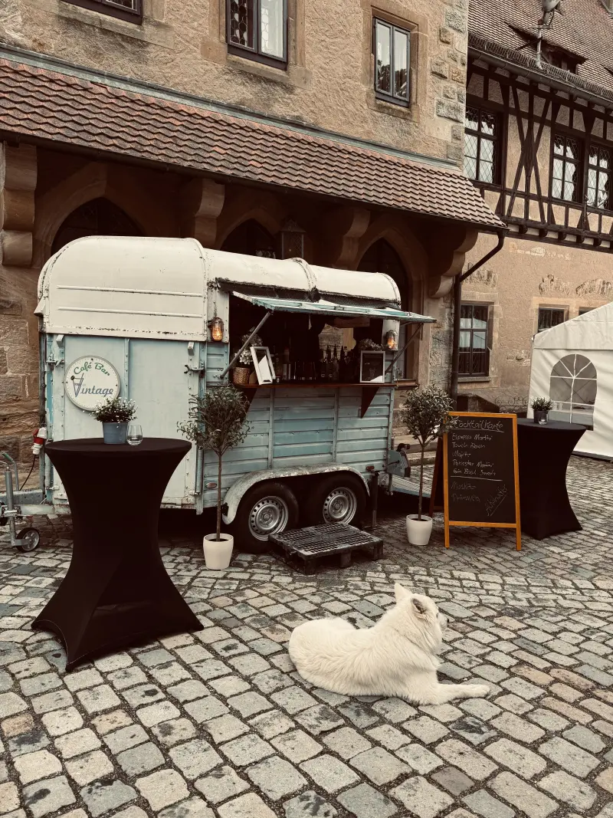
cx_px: 306
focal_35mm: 24
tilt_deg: -5.8
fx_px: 567
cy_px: 409
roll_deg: +0.0
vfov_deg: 71.6
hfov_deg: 56.8
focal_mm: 6.76
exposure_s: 1/639
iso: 80
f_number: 1.78
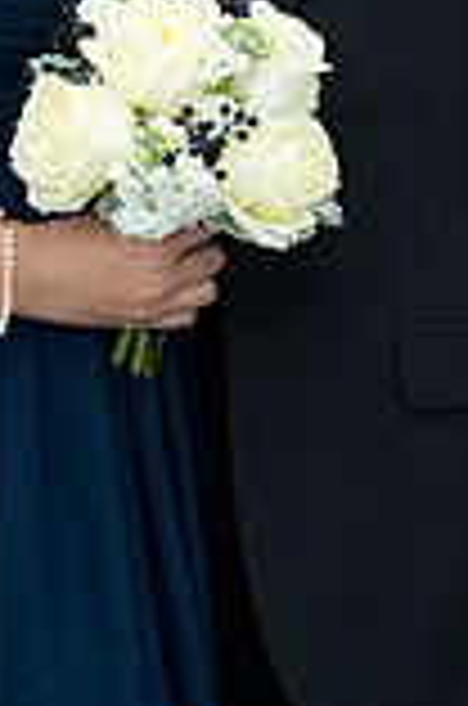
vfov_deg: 12.2
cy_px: -13
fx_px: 3251
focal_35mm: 166
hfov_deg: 8.2
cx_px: 187
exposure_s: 1/160
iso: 400
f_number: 4
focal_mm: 58
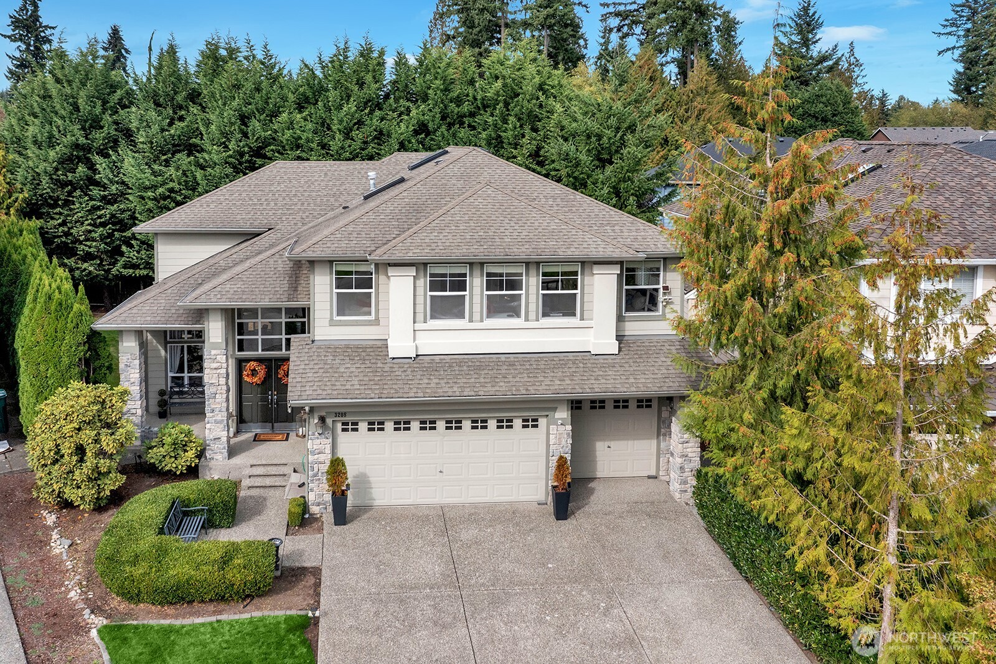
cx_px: 498
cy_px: 332
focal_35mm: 28
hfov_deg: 65.5
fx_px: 774
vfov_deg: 46.4
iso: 400
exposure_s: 1/2000
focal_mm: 10.26
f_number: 4
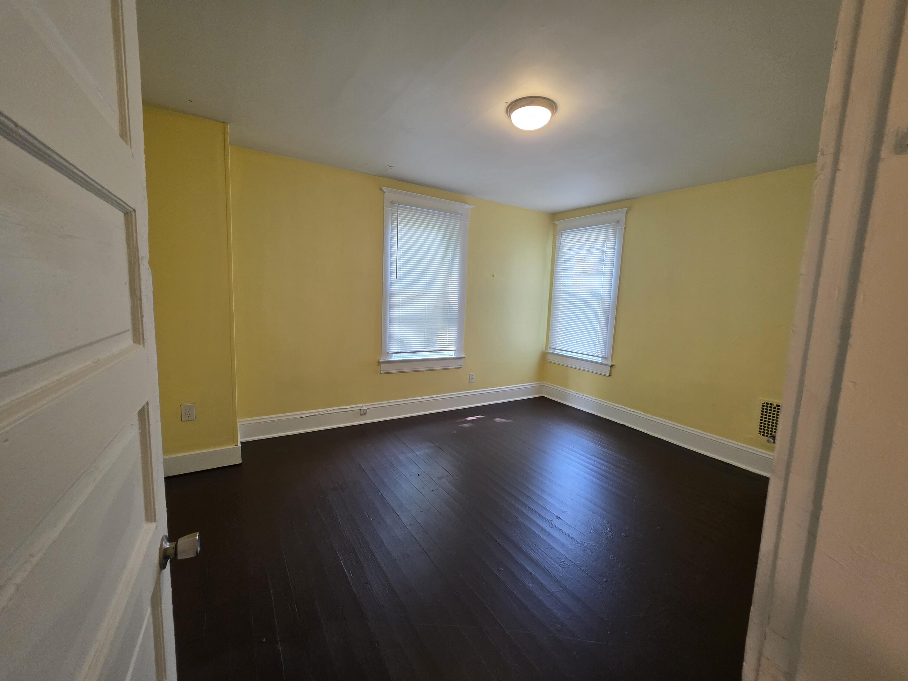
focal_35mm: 13
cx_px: 454
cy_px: 340
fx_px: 341
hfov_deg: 106.2
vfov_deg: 89.9
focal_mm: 2.2
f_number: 1.9
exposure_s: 1/120
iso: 250
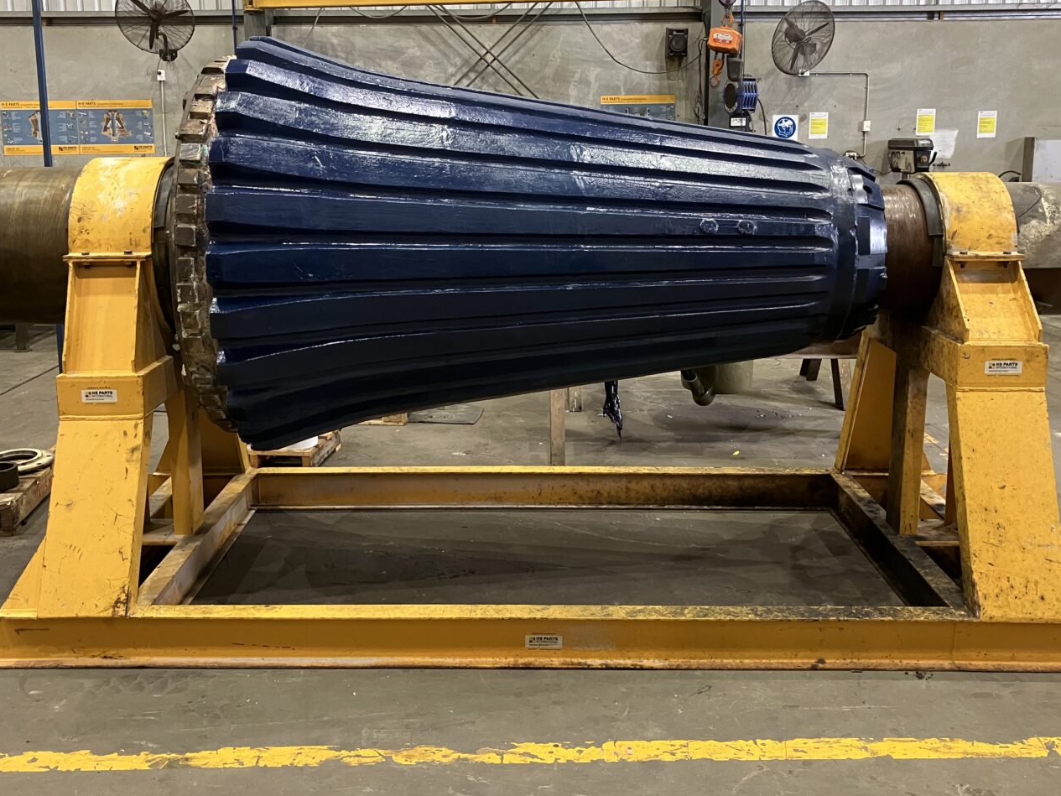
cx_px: 500
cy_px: 320
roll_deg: +0.3
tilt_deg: -9.2
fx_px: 1042
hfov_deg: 53.9
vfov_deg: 41.6
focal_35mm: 34
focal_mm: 3.99
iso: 250
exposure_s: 1/60
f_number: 1.8
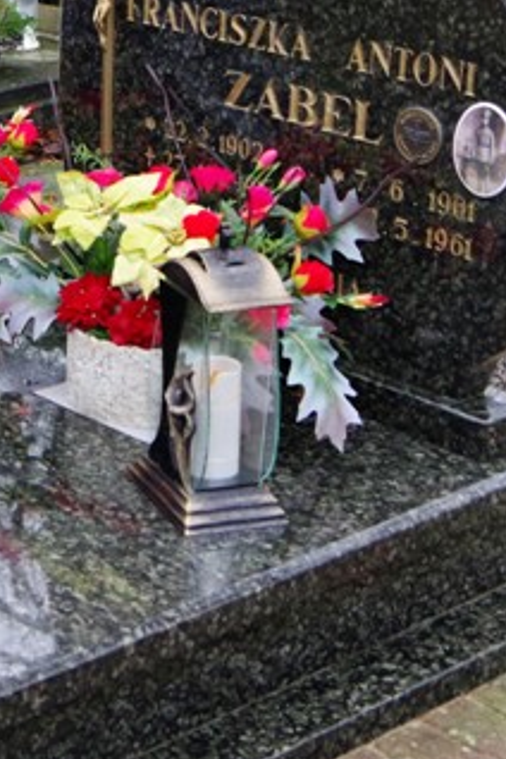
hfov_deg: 15.1
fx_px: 1834
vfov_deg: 23.1
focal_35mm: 87
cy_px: 161
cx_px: -134
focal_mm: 18
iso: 1600
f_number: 5
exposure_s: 1/100
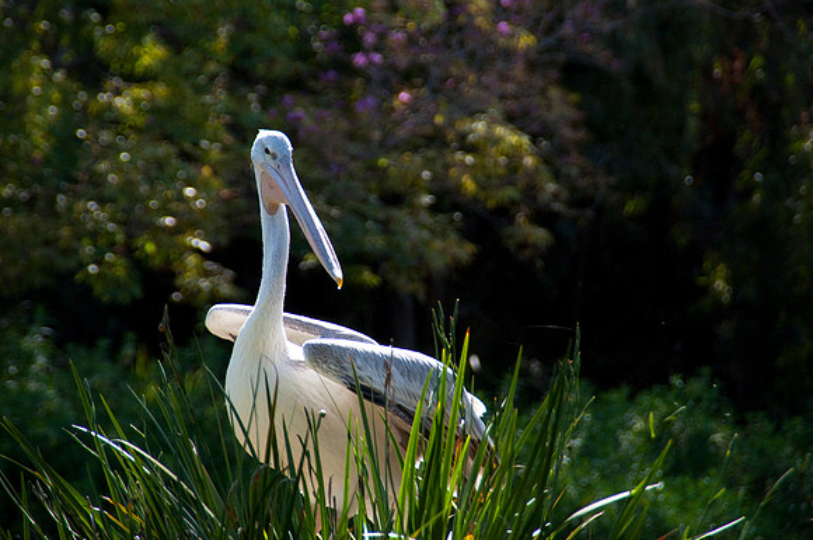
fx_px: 6765
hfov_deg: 6.9
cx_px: 406
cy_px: 270
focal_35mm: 300
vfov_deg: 4.6
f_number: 6.3
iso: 720
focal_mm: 200
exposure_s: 1/1000
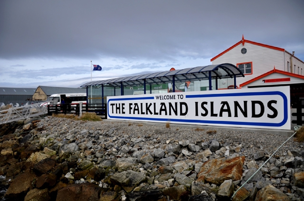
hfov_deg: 67.5
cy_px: 100
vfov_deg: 47.8
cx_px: 152
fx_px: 228
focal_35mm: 27
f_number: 3.5
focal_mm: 18
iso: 200
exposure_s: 1/3200
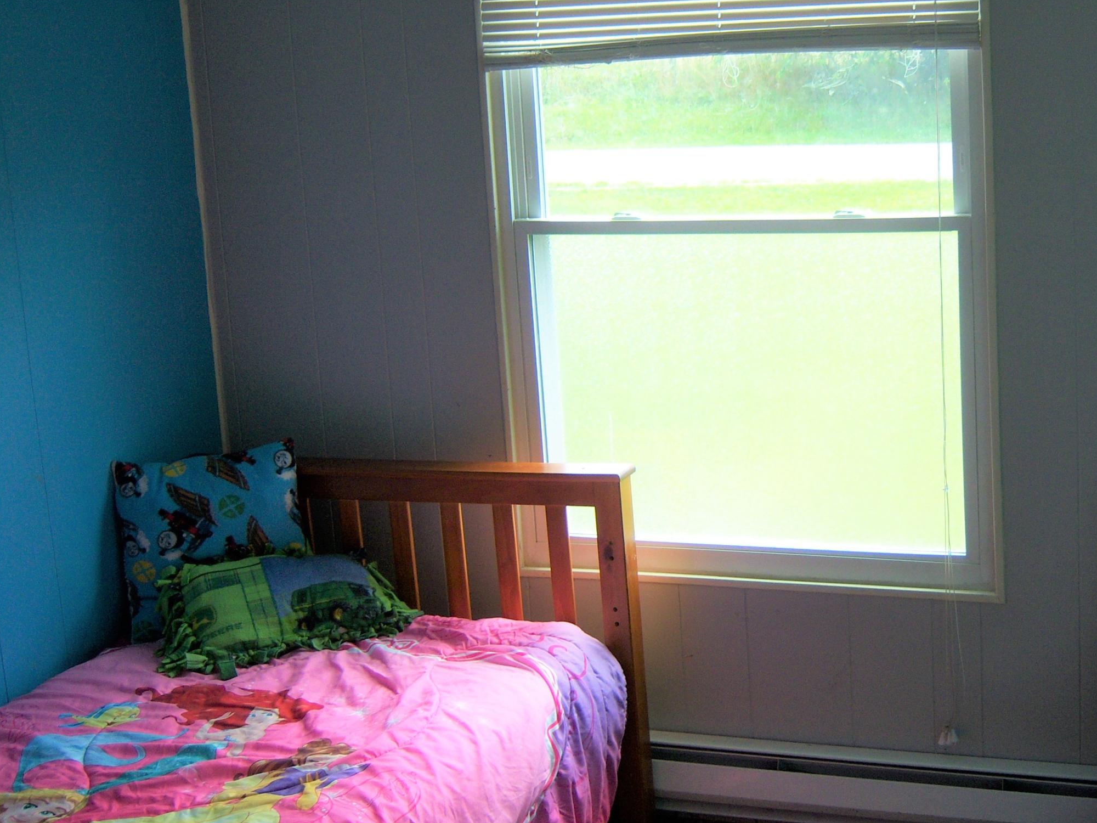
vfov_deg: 27.0
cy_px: 335
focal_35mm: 54
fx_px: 1711
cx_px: 818
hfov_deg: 34.8
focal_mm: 7.5
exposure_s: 1/80
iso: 80
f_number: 2.8
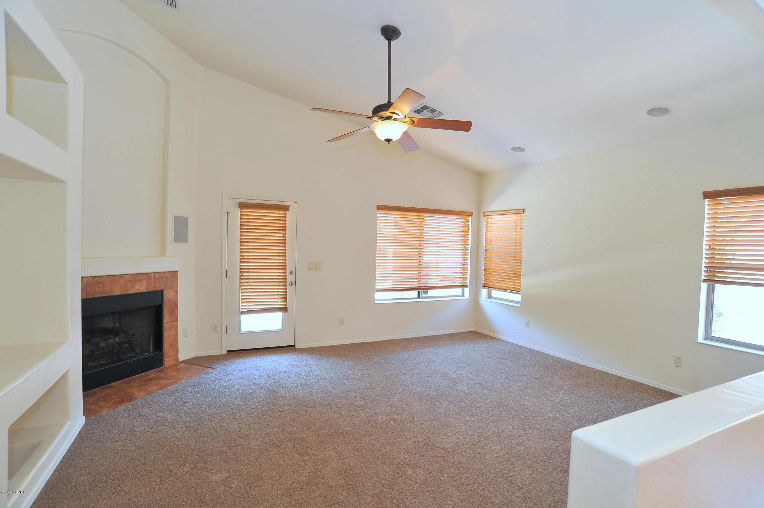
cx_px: 382
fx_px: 382
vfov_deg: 67.3
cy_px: 254
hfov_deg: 90.0
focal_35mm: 18
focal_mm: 18
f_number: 7.1
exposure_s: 1/30
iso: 1000
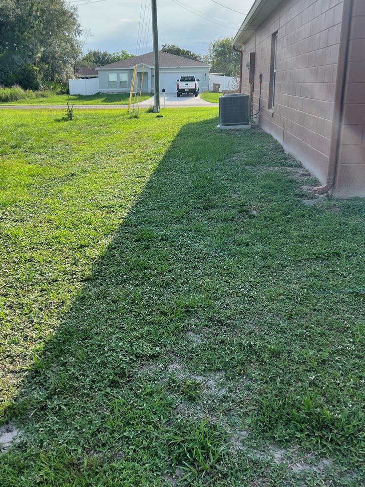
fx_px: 450
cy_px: 220
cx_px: 159
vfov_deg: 56.7
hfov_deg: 44.1
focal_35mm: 32
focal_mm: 5.7
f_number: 1.5
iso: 50
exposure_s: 1/1751
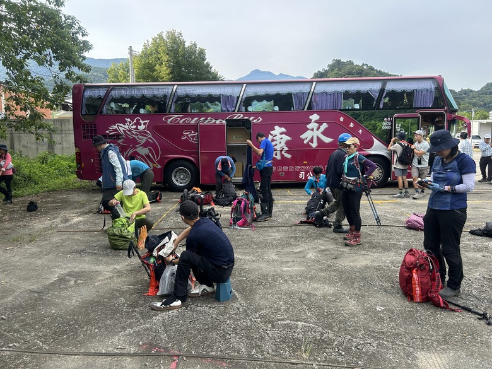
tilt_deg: -7.4
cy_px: 184
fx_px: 370
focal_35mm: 26
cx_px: 246
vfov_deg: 53.1
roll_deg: +0.3
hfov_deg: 67.3
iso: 50
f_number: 1.5
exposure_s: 1/887
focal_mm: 5.7
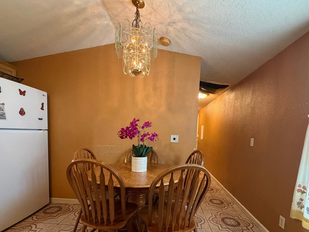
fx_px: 161
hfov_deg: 87.7
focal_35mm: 18
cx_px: 161
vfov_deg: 70.5
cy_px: 144
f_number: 2.2
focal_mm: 2.22
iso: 640
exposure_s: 1/60
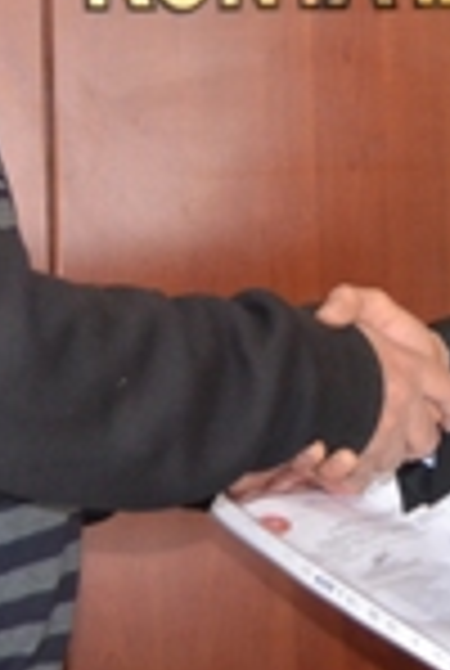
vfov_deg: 15.0
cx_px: 333
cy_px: 61
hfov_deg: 10.2
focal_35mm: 135
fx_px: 2519
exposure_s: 1/60
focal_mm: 30
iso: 2800
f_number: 4.2
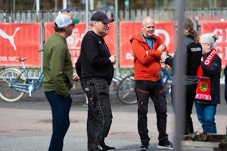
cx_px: 114
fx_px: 1260
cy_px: 76
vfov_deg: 6.9
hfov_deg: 10.3
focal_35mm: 200
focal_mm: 200
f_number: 3.2
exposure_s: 1/1250
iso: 110
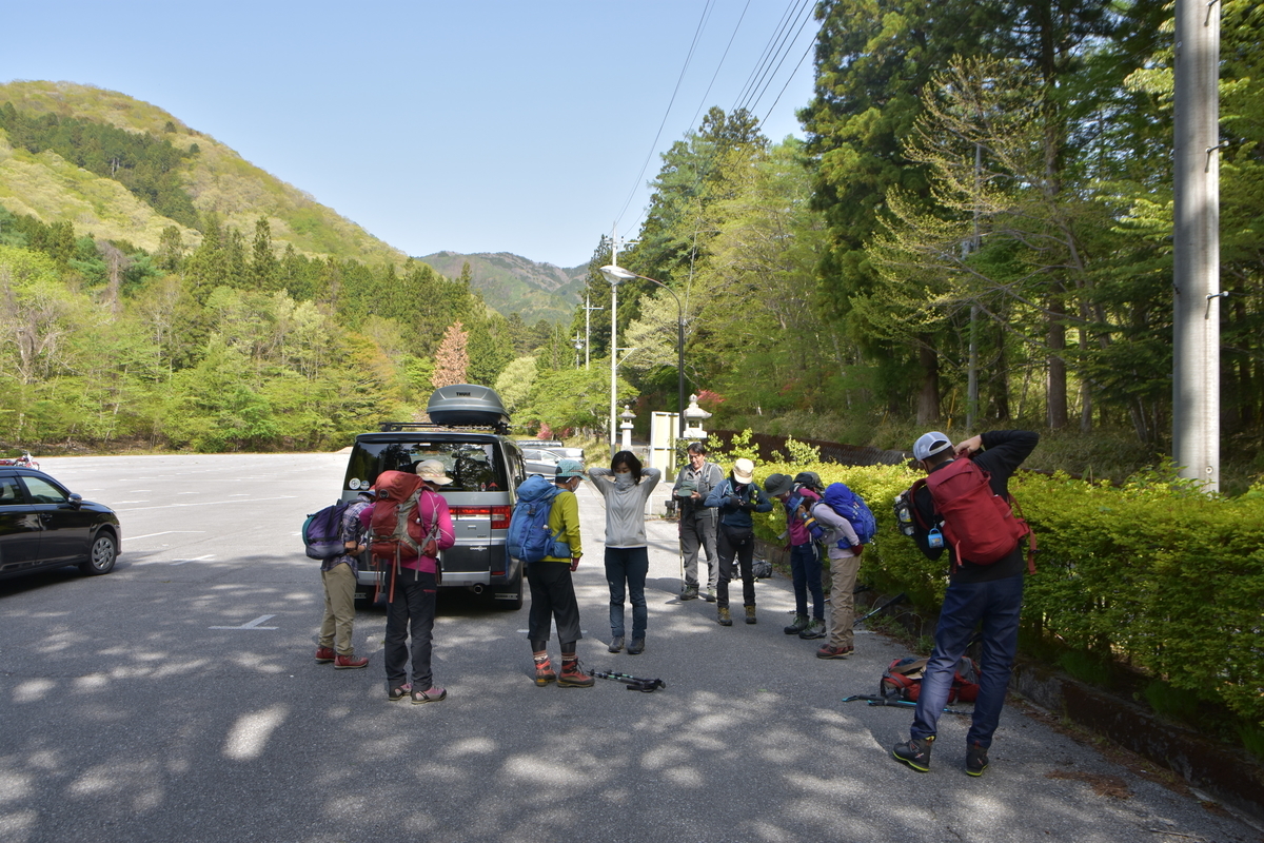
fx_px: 1053
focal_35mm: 30
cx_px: 632
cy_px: 422
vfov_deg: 43.6
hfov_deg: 61.9
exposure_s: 1/160
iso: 100
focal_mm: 20
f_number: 6.3
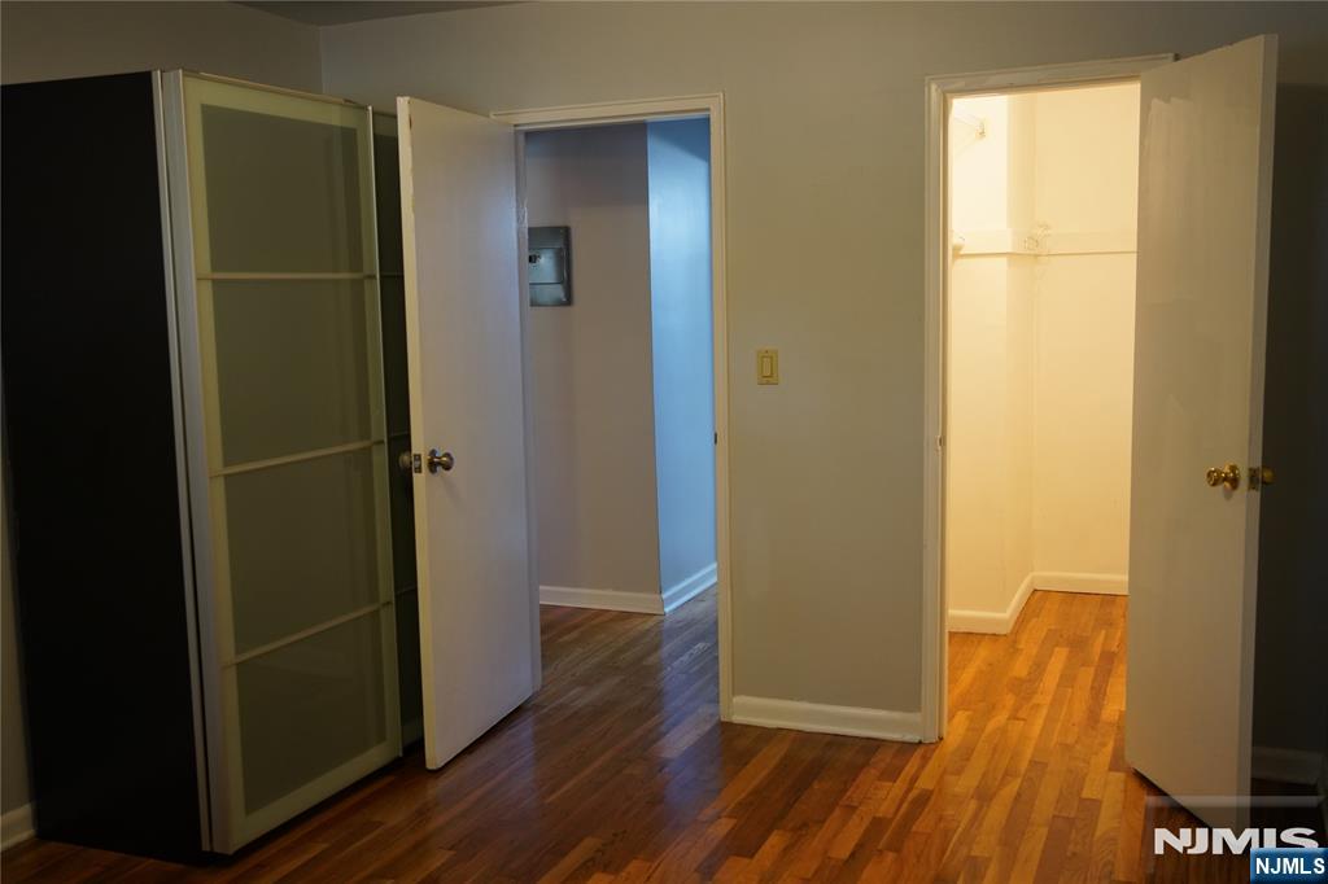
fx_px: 1291
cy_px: 442
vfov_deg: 37.8
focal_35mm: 35
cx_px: 664
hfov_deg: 54.4
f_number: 2.8
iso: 1600
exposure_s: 1/160
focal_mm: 35
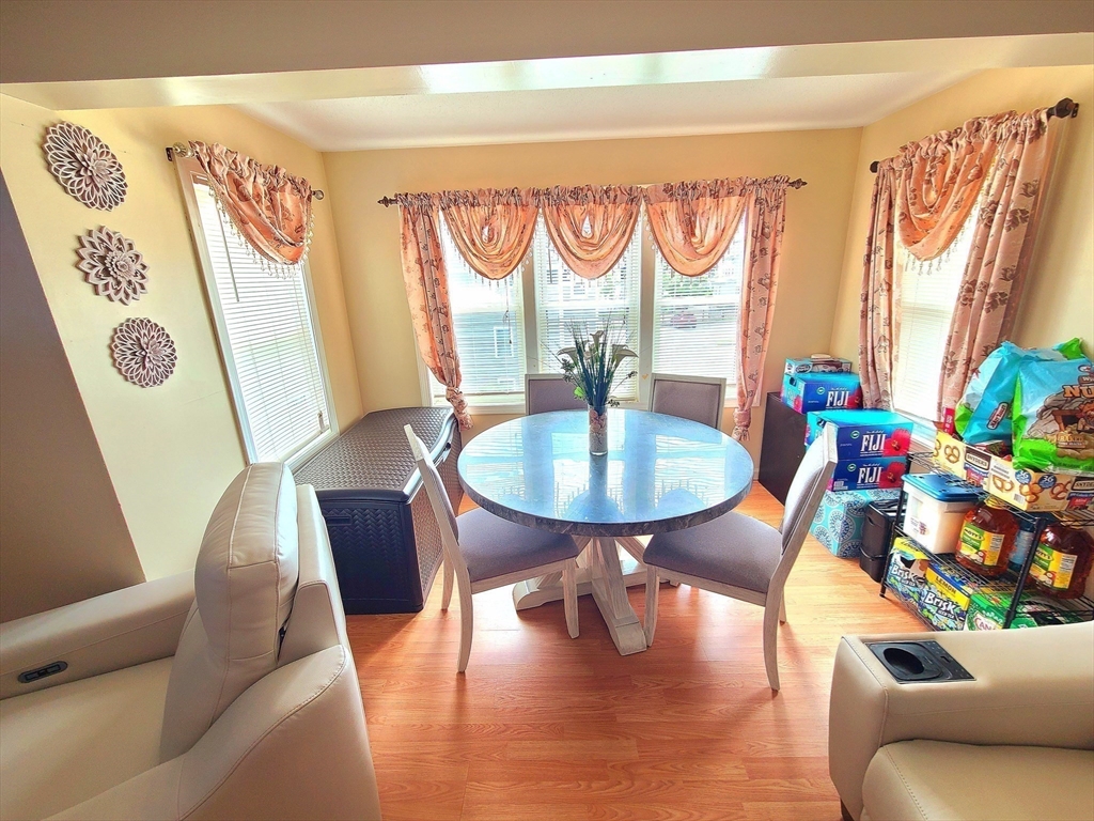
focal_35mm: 13
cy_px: 410
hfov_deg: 106.2
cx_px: 547
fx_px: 411
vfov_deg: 89.9
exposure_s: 1/60.2
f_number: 2.2
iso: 160
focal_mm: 2.2
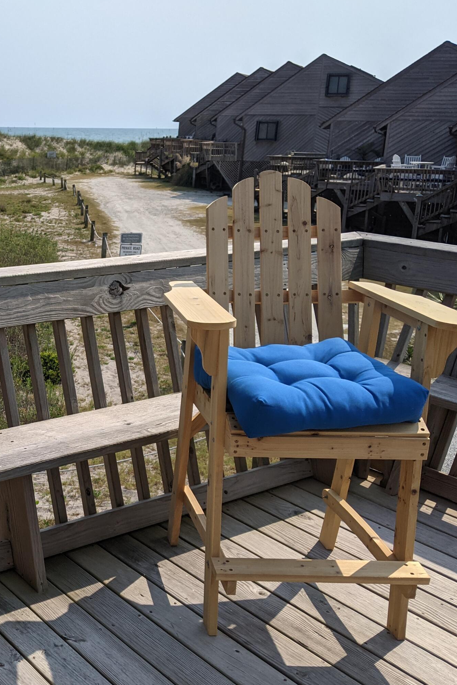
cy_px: 363
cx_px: -22
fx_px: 800
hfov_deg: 29.3
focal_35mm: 42
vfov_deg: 46.4
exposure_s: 1/4695
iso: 61
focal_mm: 4.44
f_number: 1.8
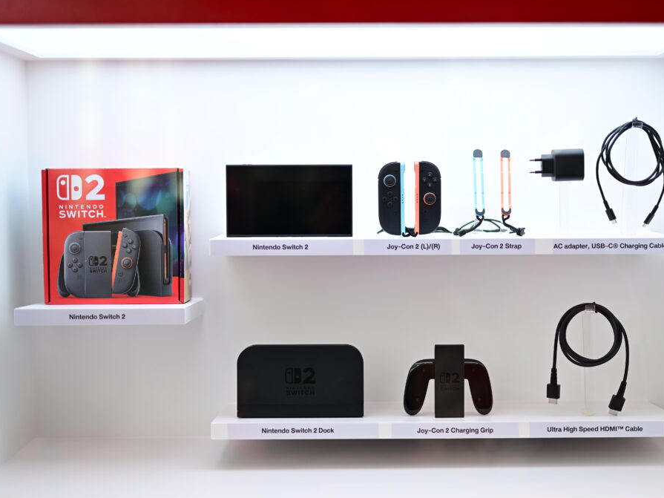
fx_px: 1055
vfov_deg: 26.6
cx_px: 364
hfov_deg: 34.9
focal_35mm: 55
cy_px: 249
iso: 100
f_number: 1.2
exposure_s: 1/320
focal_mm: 50
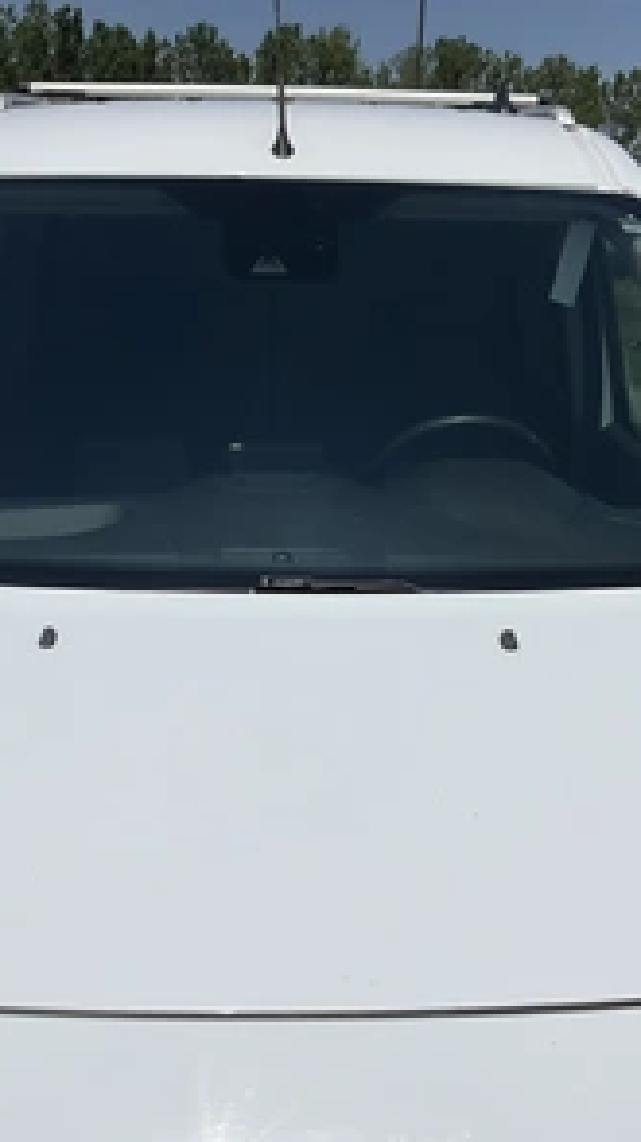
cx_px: 322
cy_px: 579
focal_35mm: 43
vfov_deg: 47.4
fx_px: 1302
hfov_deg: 27.7
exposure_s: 1/10204
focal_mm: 3
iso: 25
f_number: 1.8
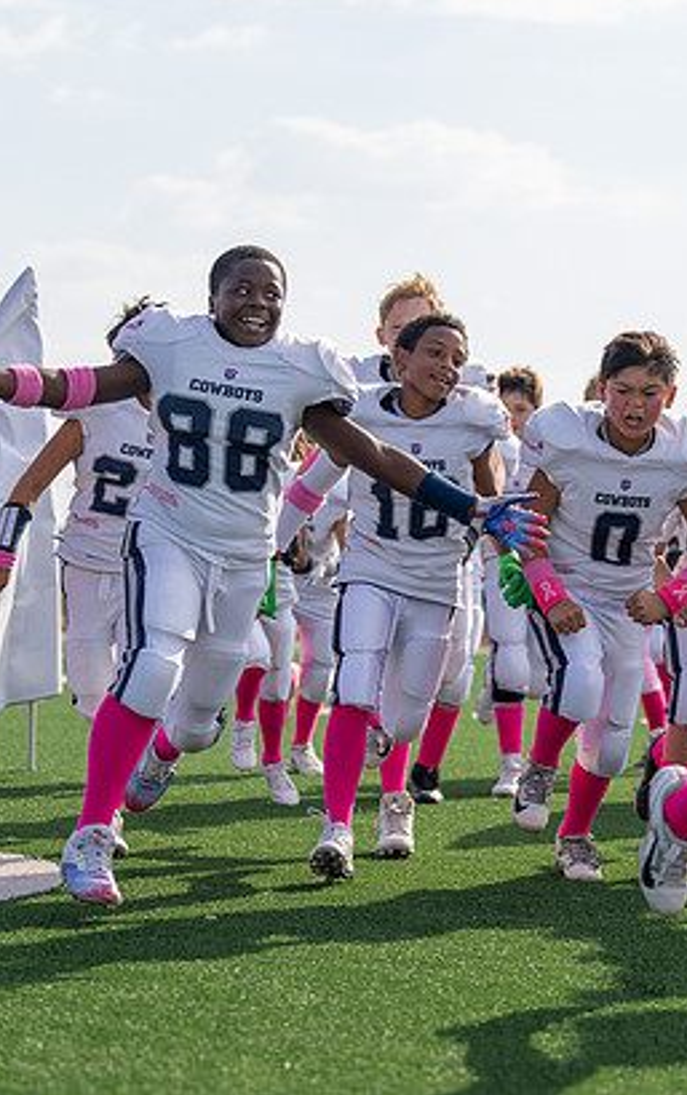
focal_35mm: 108
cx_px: 473
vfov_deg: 19.3
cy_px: 545
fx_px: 3229
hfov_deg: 12.1
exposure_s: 1/1250
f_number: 2.8
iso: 100
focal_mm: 70
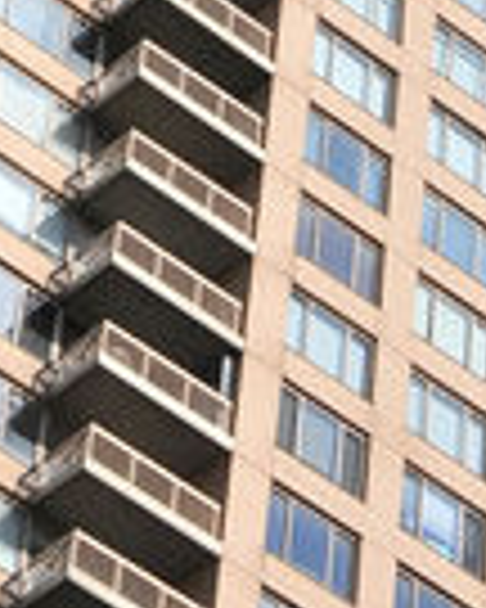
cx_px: 2
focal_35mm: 244
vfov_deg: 7.9
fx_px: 4387
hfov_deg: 6.3
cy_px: -95
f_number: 11
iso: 200
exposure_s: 1/320
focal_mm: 26
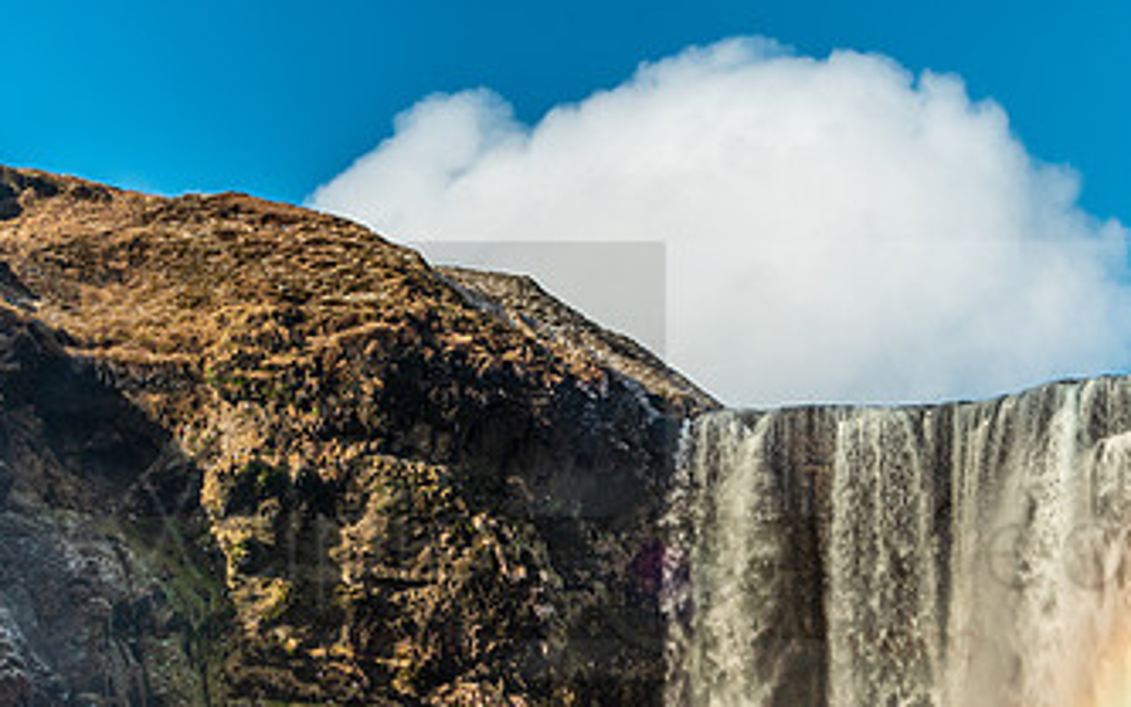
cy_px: 607
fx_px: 3852
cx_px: 669
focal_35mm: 125
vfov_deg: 10.4
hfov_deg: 16.7
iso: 200
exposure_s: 1/400
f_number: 4.5
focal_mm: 70
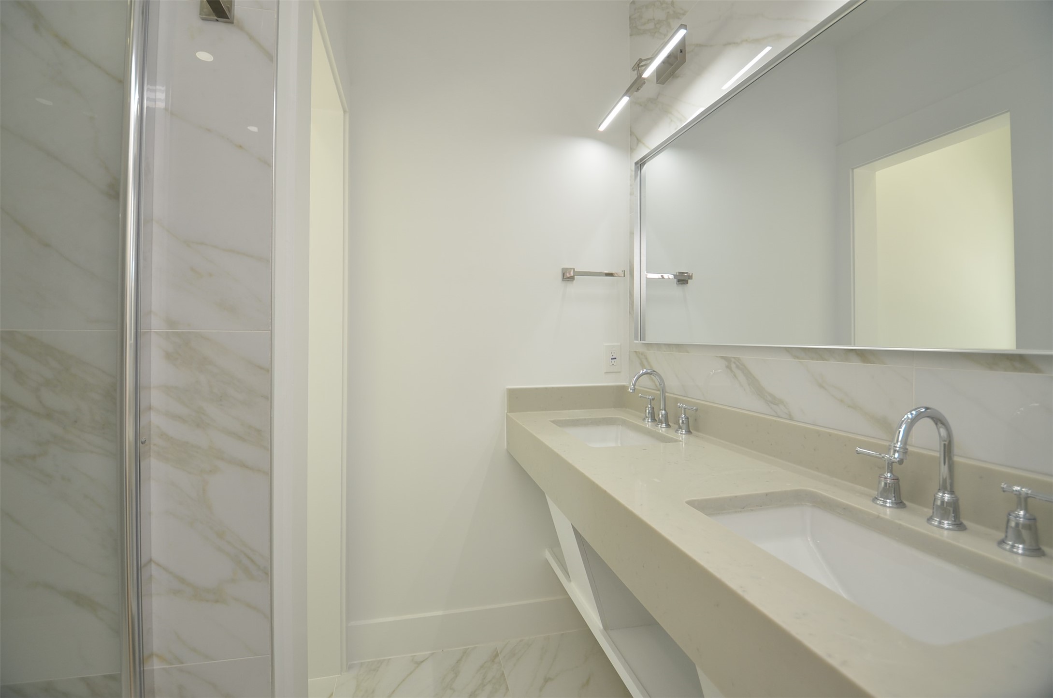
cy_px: 349
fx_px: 438
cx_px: 526
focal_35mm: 15
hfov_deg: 100.5
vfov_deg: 77.1
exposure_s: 1/60
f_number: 4
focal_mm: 10
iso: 220
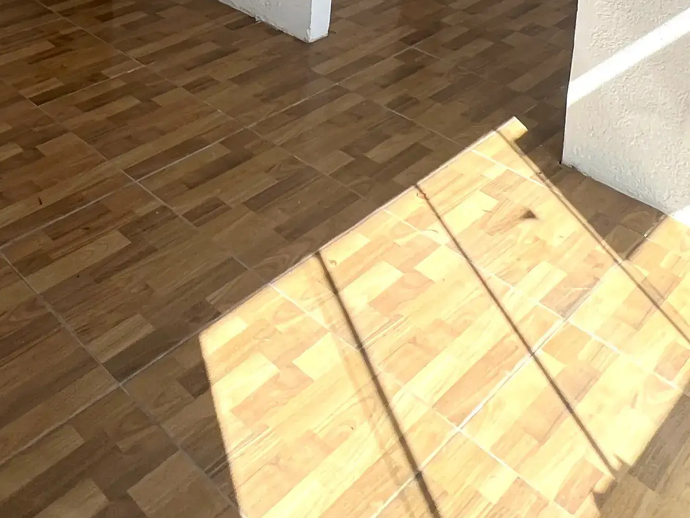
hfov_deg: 42.0
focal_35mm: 41
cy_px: -279
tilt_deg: -6.2
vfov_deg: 25.4
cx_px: 66
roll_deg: -1.6
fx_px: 817
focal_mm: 1.57
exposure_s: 1/381
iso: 32
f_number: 1.8
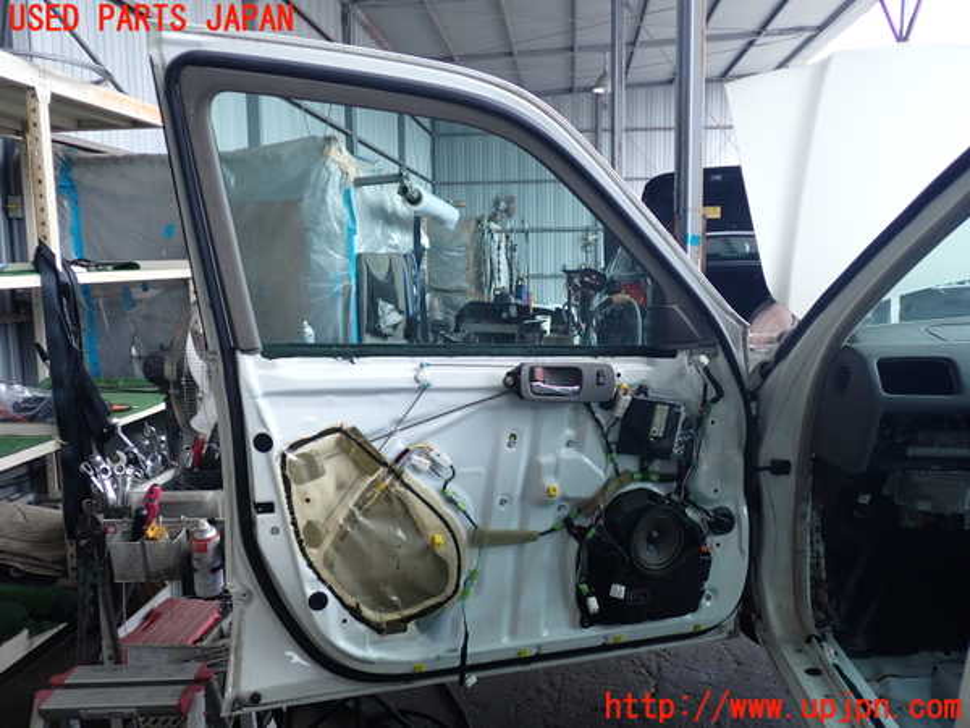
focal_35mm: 30
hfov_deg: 60.0
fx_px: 841
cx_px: 485
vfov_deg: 46.8
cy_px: 364
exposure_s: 1/125
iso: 200
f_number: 2.3
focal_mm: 5.4
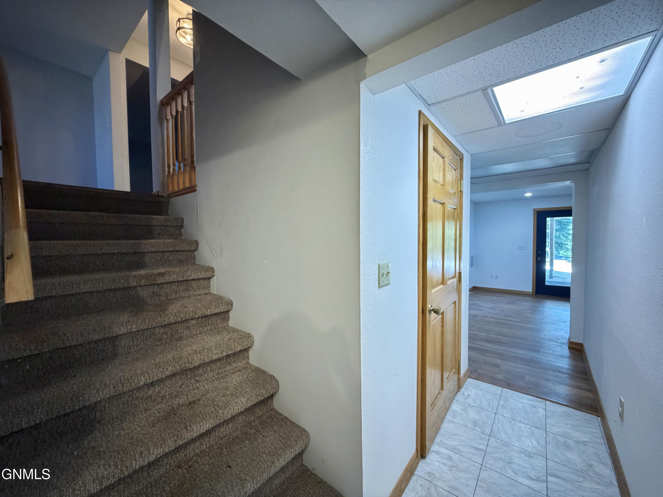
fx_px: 268
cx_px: 332
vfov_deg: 85.7
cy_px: 248
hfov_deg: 102.1
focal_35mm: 14
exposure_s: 1/60
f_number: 2.2
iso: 1000
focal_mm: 2.22
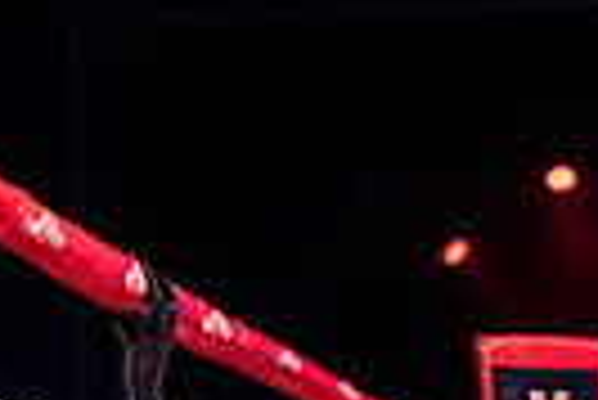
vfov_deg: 6.0
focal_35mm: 226
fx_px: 3758
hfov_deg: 8.5
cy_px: 537
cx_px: 1281
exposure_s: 1/1000
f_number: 2.8
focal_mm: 52
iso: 4000
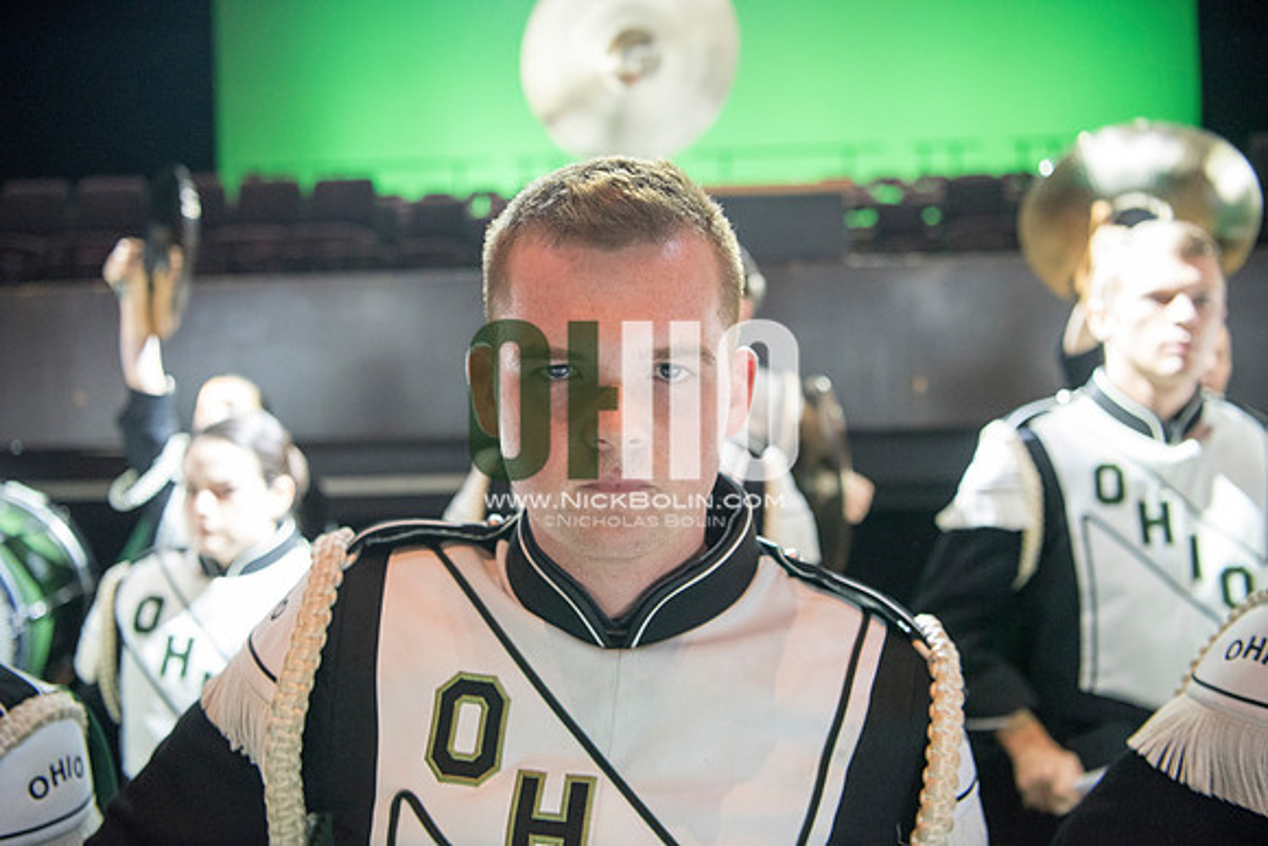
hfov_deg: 55.8
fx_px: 1198
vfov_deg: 38.9
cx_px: 634
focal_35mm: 34
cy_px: 423
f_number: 2.8
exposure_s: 1/100
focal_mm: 34
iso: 4000
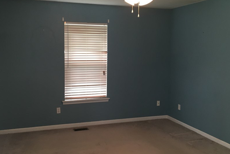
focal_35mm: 39
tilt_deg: -4.7
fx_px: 249
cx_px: 105
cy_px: 71
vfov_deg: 34.2
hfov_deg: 49.5
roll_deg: -0.4
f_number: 2.2
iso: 64
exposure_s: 1/30
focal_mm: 4.15
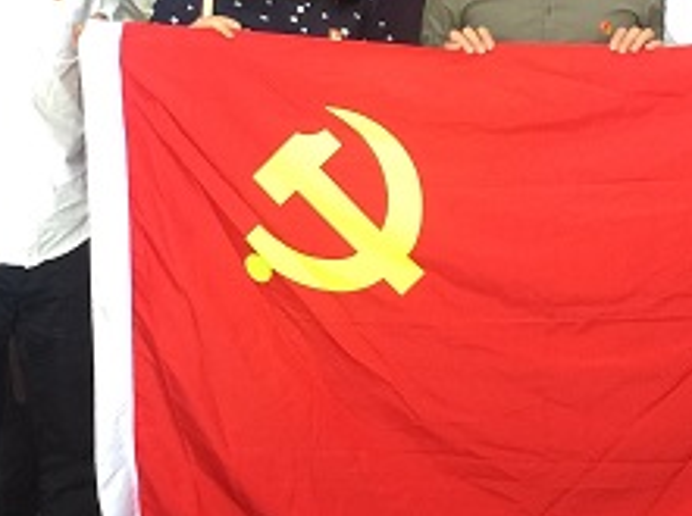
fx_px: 1836
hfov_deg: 21.2
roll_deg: -2.4
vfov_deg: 15.9
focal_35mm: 92
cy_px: 67
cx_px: 498
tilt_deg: -3.8
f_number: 2.2
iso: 50
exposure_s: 1/33
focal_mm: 4.15
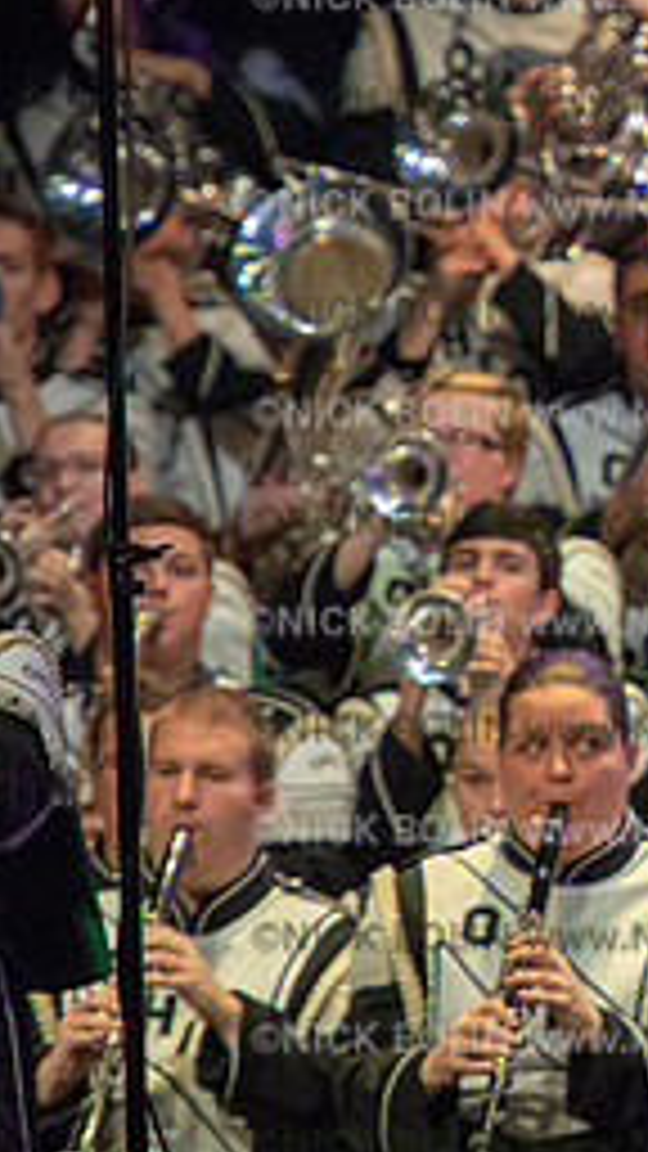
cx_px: 1300
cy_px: 414
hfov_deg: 1.6
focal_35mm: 759
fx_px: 23185
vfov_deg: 2.8
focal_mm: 320
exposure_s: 1/400
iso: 8000
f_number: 5.6
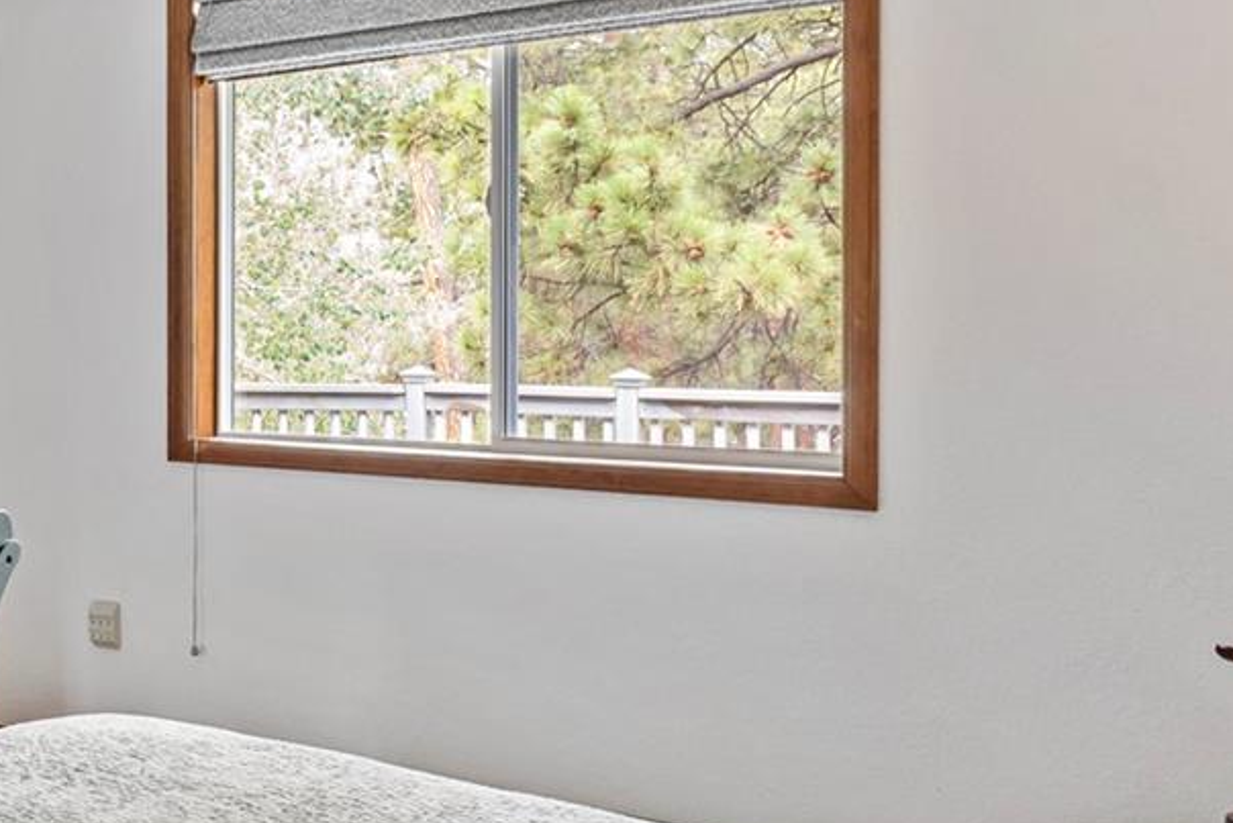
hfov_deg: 35.4
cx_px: -178
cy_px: 337
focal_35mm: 46
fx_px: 1578
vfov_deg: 29.2
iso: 160
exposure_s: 2.5
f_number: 8
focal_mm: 11.6
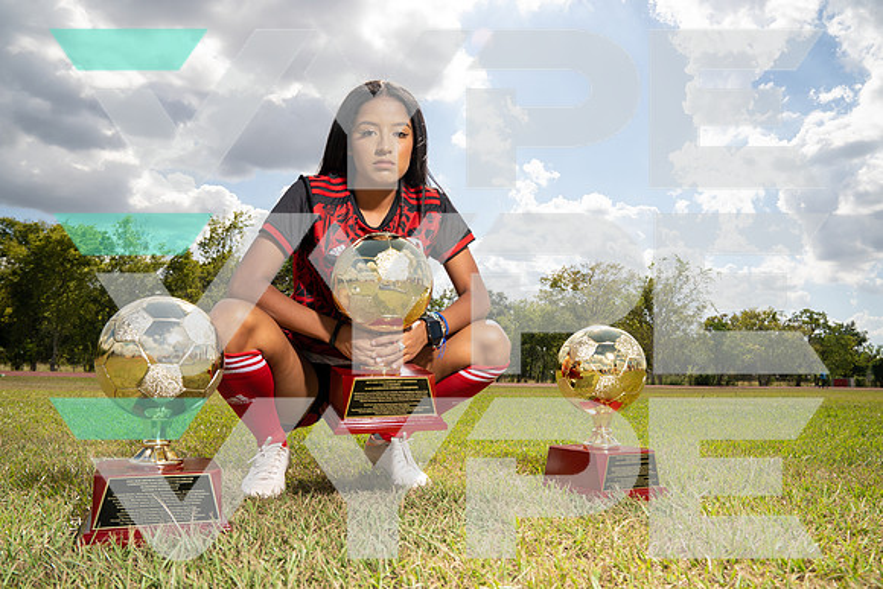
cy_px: 294
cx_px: 442
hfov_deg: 65.5
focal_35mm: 28
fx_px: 687
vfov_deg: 46.4
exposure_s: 1/250
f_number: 7.1
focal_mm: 28
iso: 100
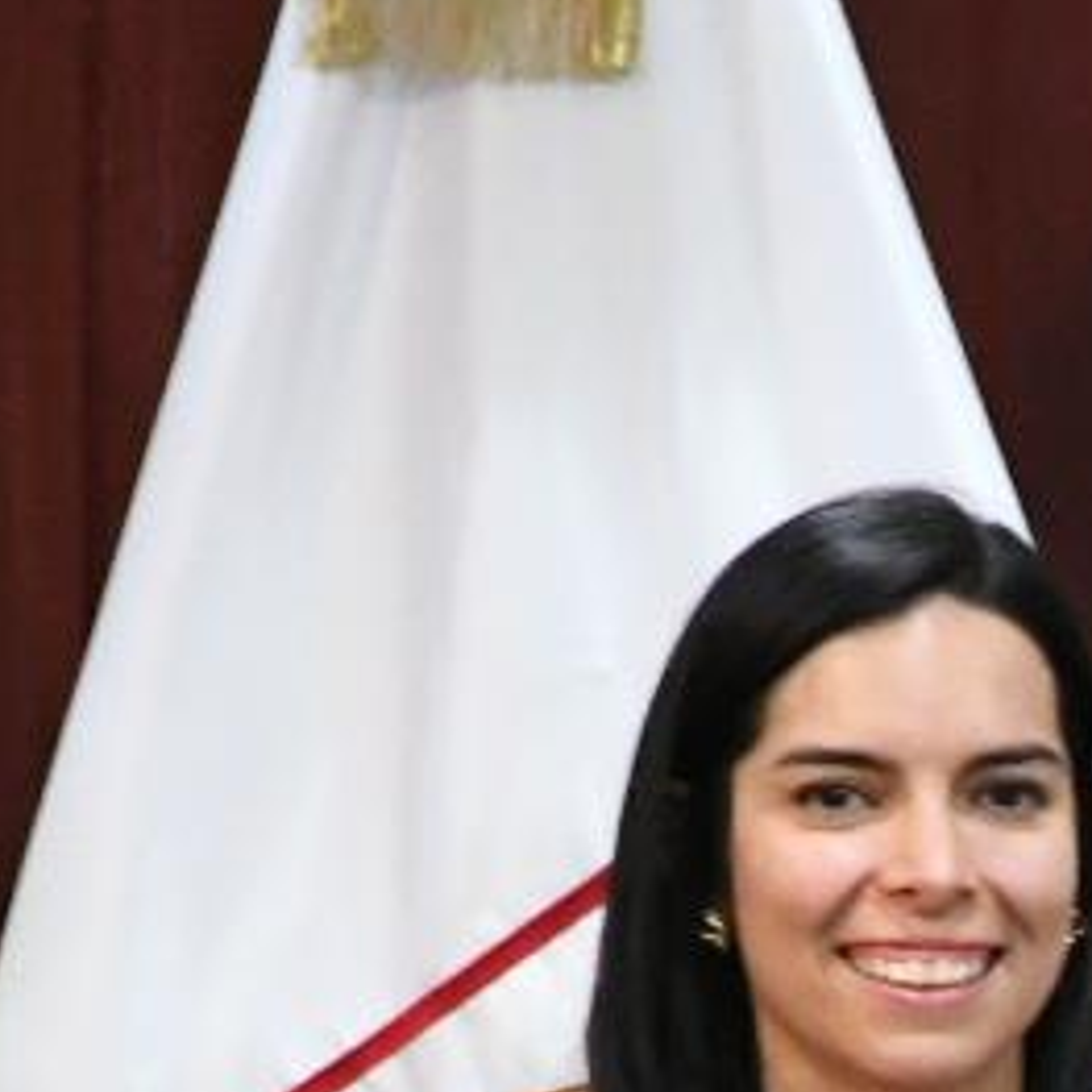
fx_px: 31408
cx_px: 1594
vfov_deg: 2.0
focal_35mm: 880
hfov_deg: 2.0
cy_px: 2039
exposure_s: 1/100
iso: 6400
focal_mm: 112
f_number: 5.6
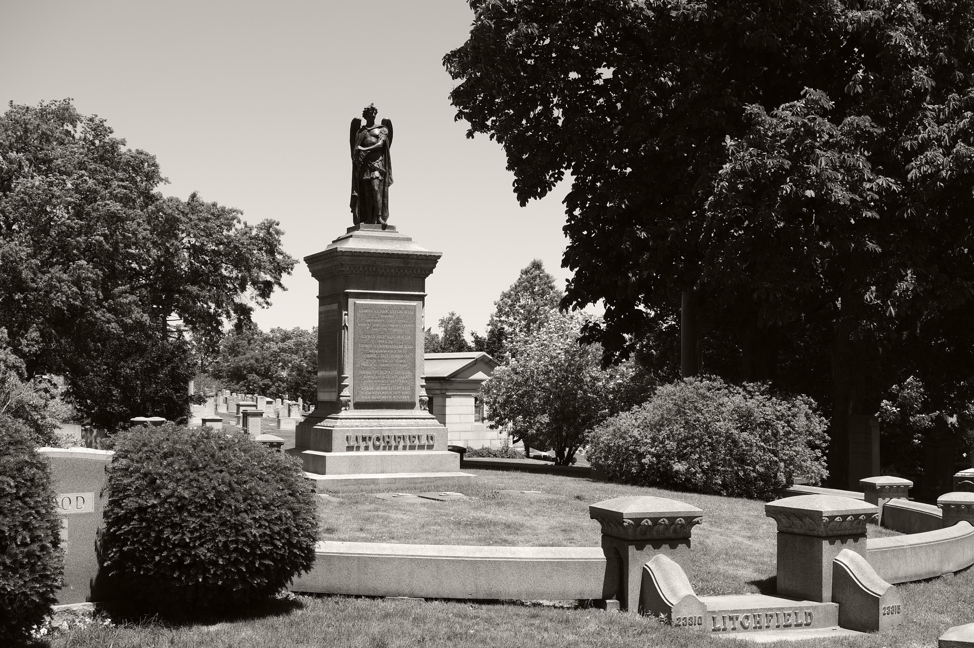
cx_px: 487
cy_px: 324
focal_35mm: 49
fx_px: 1325
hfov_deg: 40.4
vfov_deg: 27.5
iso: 100
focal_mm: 33
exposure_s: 1/160
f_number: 8
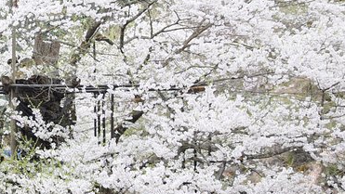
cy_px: 75
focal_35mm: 130
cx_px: -113
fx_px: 1190
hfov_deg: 15.6
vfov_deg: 9.3
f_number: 7.1
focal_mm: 30
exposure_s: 1/25
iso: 200
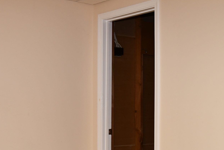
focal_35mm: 76
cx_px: 96
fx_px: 473
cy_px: 107
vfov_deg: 17.9
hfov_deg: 26.6
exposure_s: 1/60
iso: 320
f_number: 4
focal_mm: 21
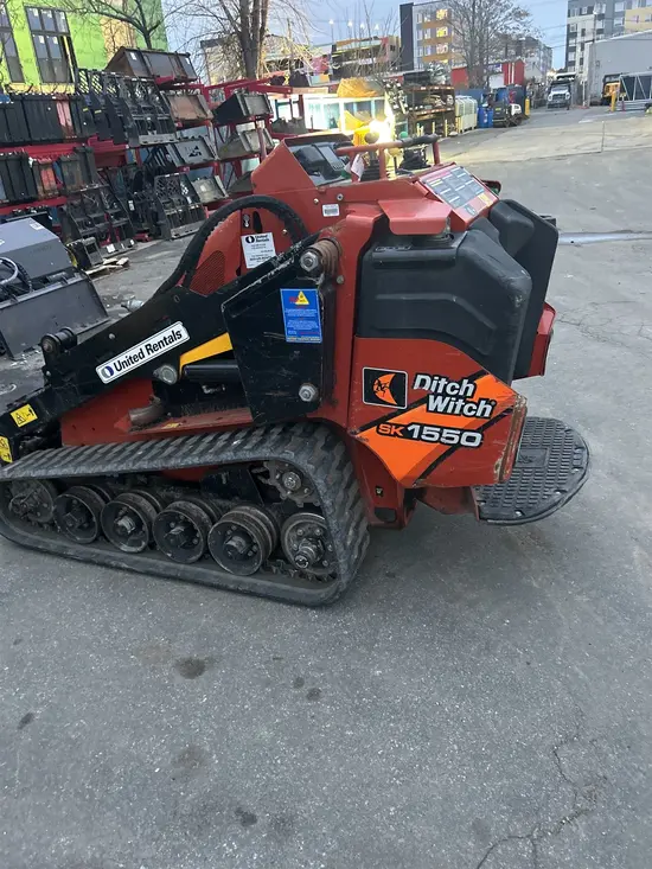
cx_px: 326
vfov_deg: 67.3
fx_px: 653
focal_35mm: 26
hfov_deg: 53.1
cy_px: 434
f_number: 1.5
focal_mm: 5.7
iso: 640
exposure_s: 1/40
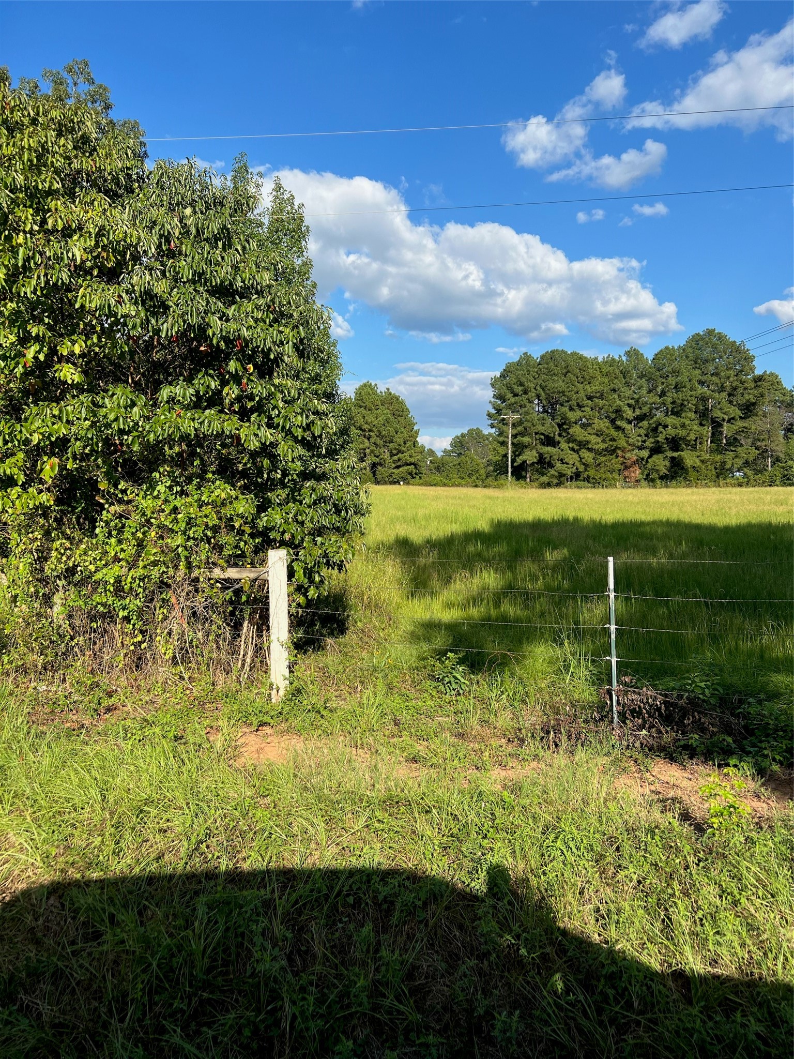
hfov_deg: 53.1
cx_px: 397
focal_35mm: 26
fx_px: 795
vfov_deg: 67.3
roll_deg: +0.3
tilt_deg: -1.0
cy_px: 530
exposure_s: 1/2841
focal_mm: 5.7
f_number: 1.5
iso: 50
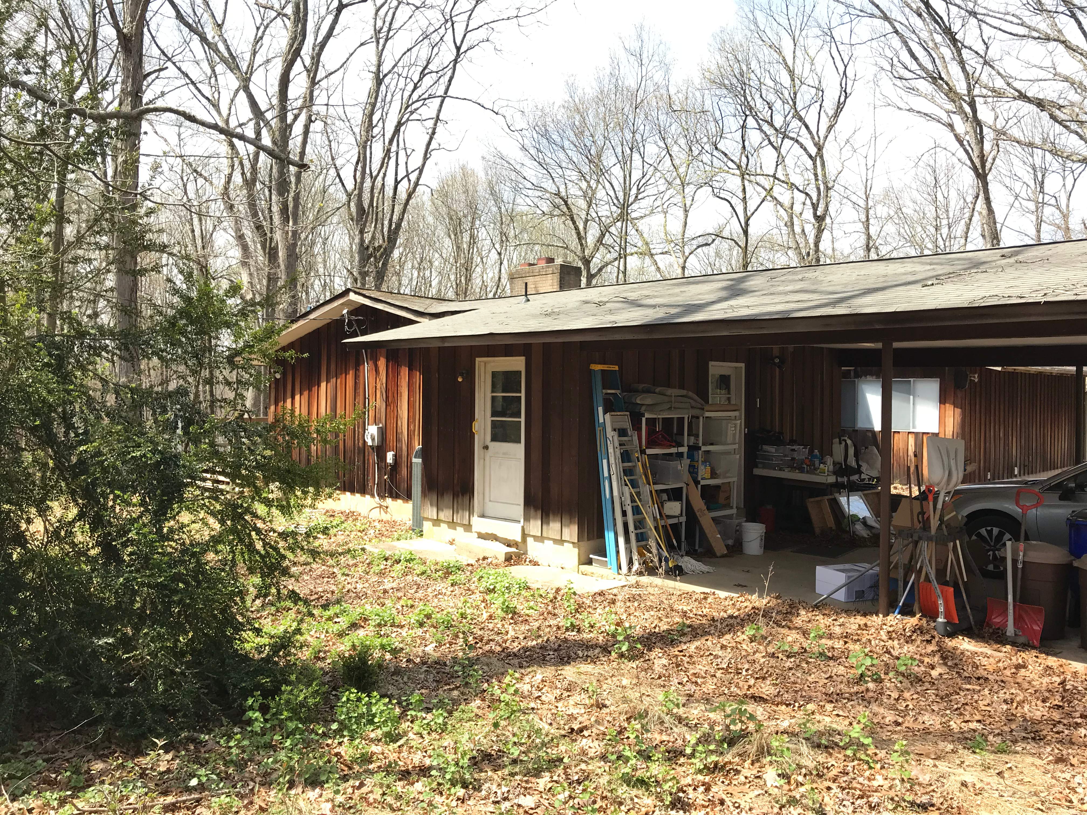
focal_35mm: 28
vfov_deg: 49.7
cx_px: 544
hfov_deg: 63.4
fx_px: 879
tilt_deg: -0.4
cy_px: 408
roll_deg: -0.3
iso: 20
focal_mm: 3.99
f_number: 1.8
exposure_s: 1/736
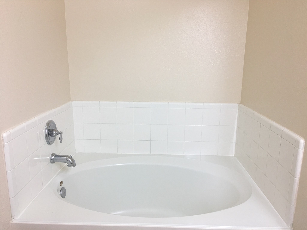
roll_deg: -1.0
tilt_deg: -11.3
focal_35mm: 29
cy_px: 115
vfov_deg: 48.2
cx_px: 154
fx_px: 257
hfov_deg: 61.7
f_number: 2.2
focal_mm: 4.15
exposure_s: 1/30
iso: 25
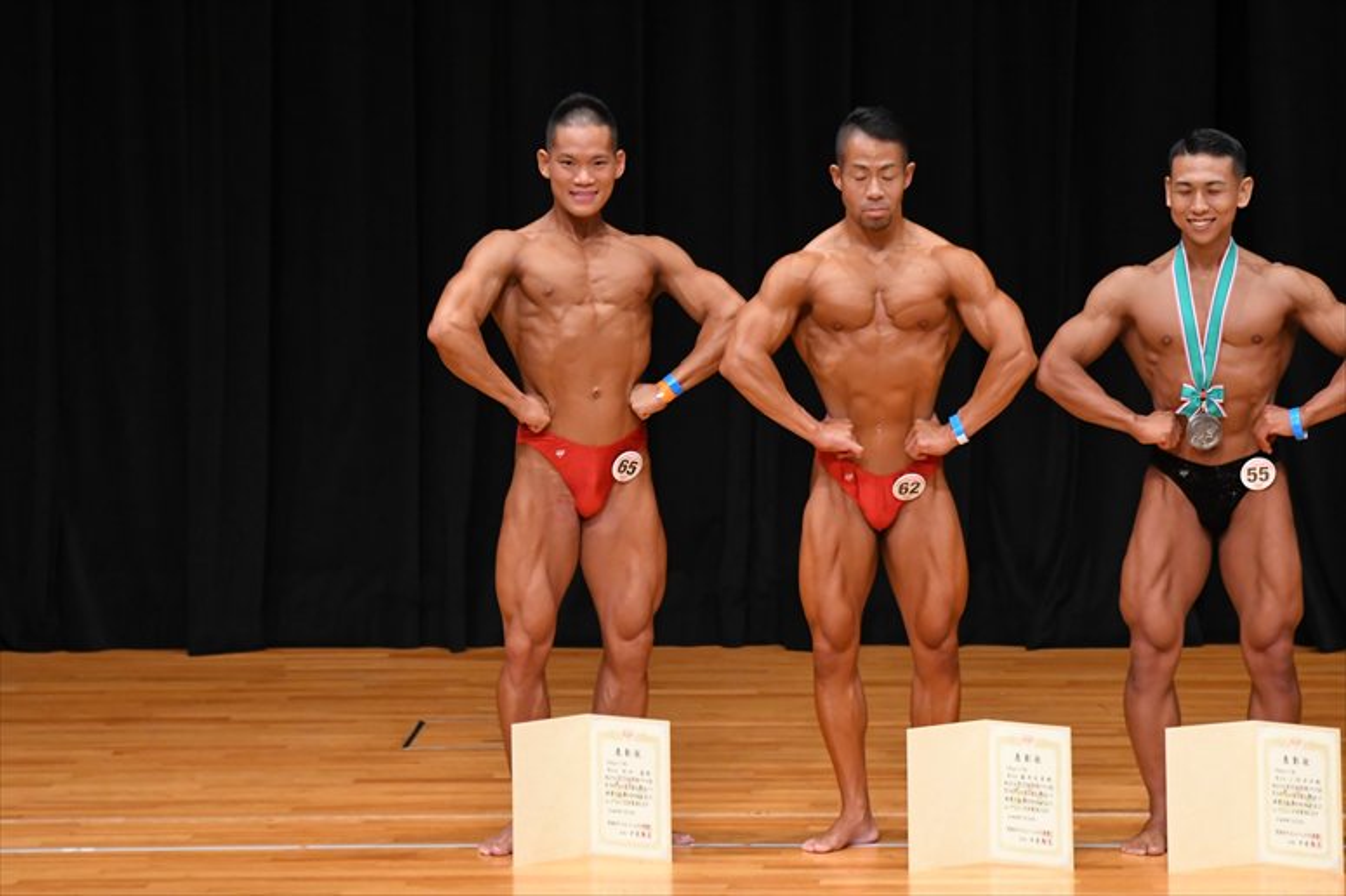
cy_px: 448
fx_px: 10651
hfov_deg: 7.2
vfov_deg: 4.8
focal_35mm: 285
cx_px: 673
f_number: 5.6
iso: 3200
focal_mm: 190
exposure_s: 1/400
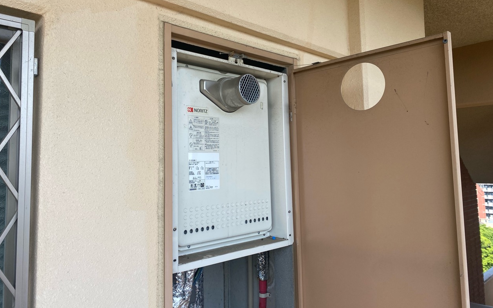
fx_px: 376
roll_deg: +1.3
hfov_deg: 66.5
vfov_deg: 44.4
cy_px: 136
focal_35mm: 28
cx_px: 245
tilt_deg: +5.6
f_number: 1.8
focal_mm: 4.25
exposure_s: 1/981
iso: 32
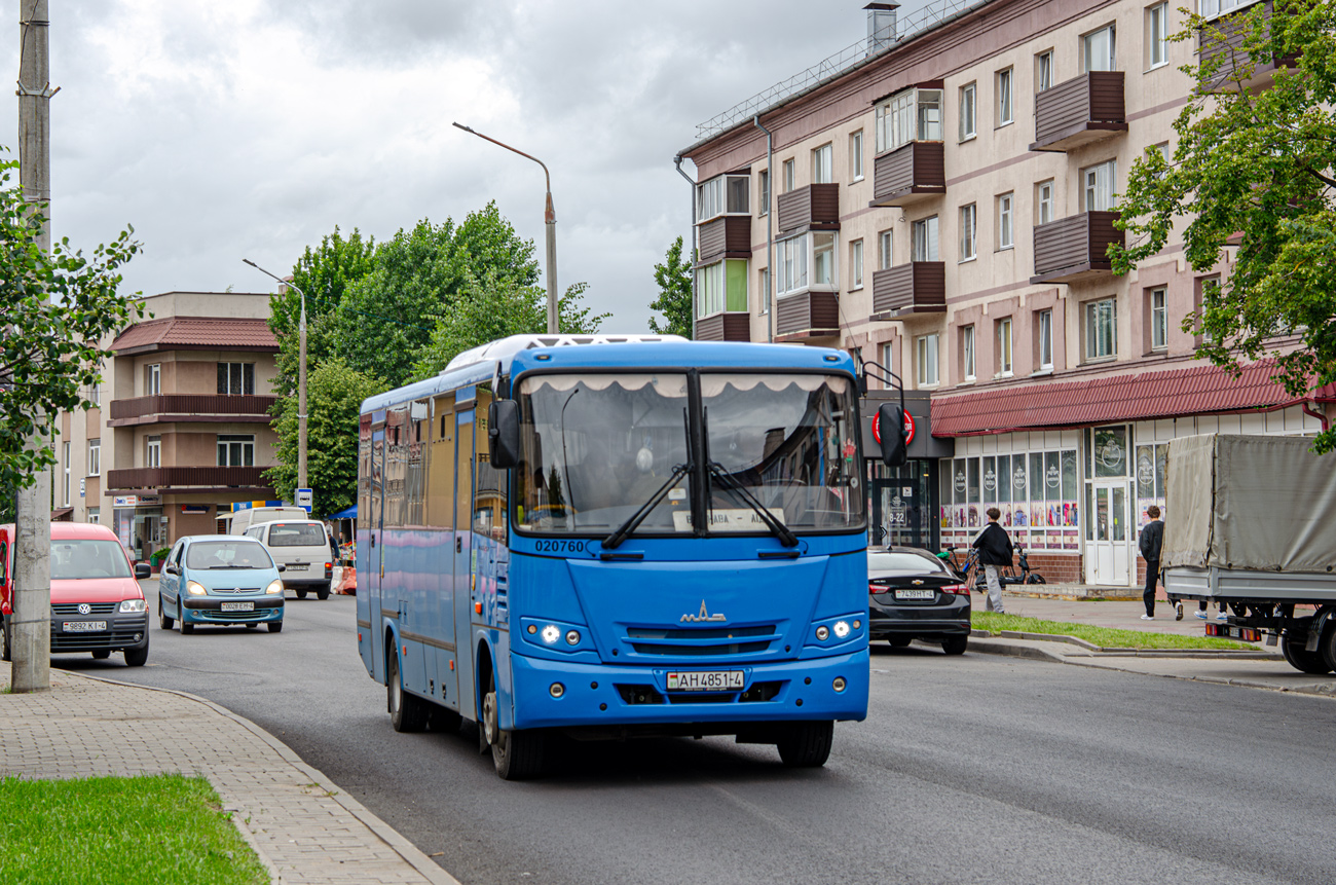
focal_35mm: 75
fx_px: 2778
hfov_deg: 27.0
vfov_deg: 18.1
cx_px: 668
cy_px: 442
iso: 200
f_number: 5
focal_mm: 50
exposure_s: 1/400
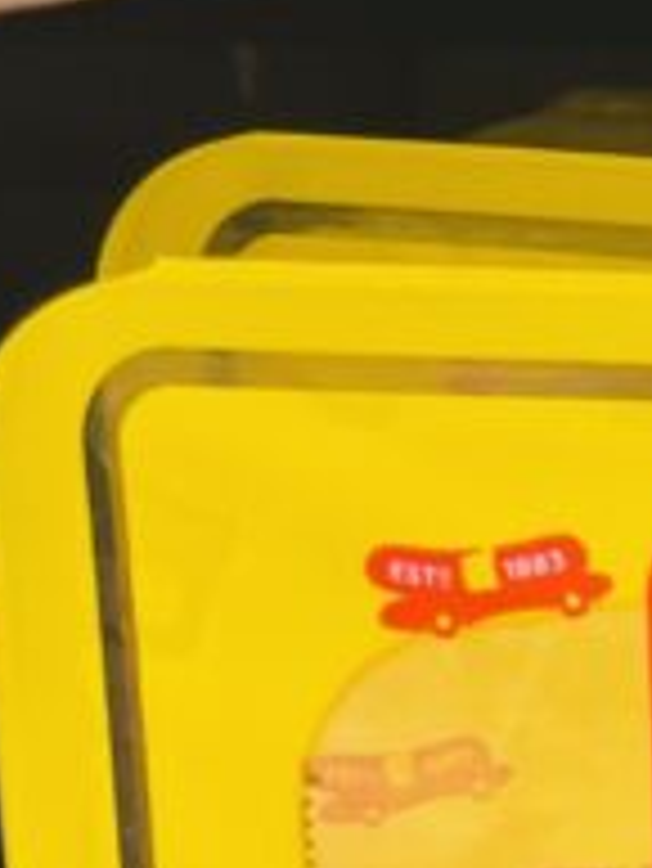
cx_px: 1300
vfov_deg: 13.0
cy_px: 1547
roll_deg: -1.2
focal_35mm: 138
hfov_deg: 10.0
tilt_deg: -22.2
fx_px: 3462
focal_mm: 4.2
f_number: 1.6
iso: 50
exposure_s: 1/120
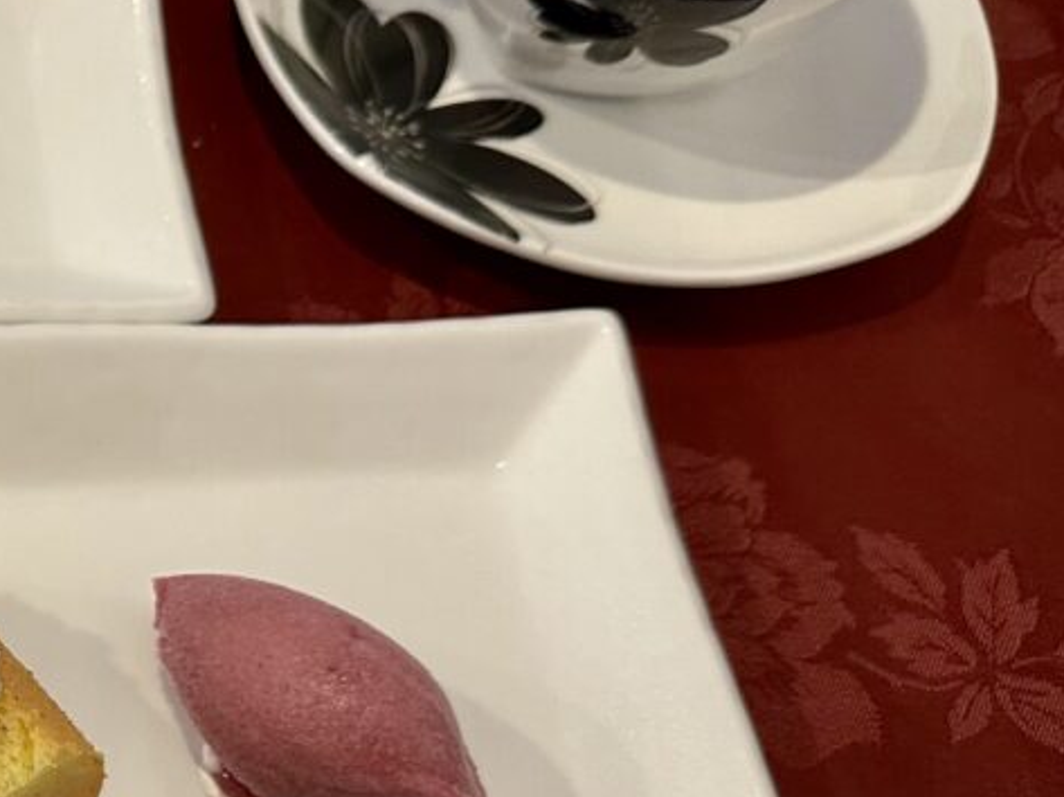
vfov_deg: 22.3
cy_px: 637
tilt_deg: -60.7
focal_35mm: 65
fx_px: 1996
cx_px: -263
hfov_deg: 26.1
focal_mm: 6.86
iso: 320
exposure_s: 1/60
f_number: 1.78
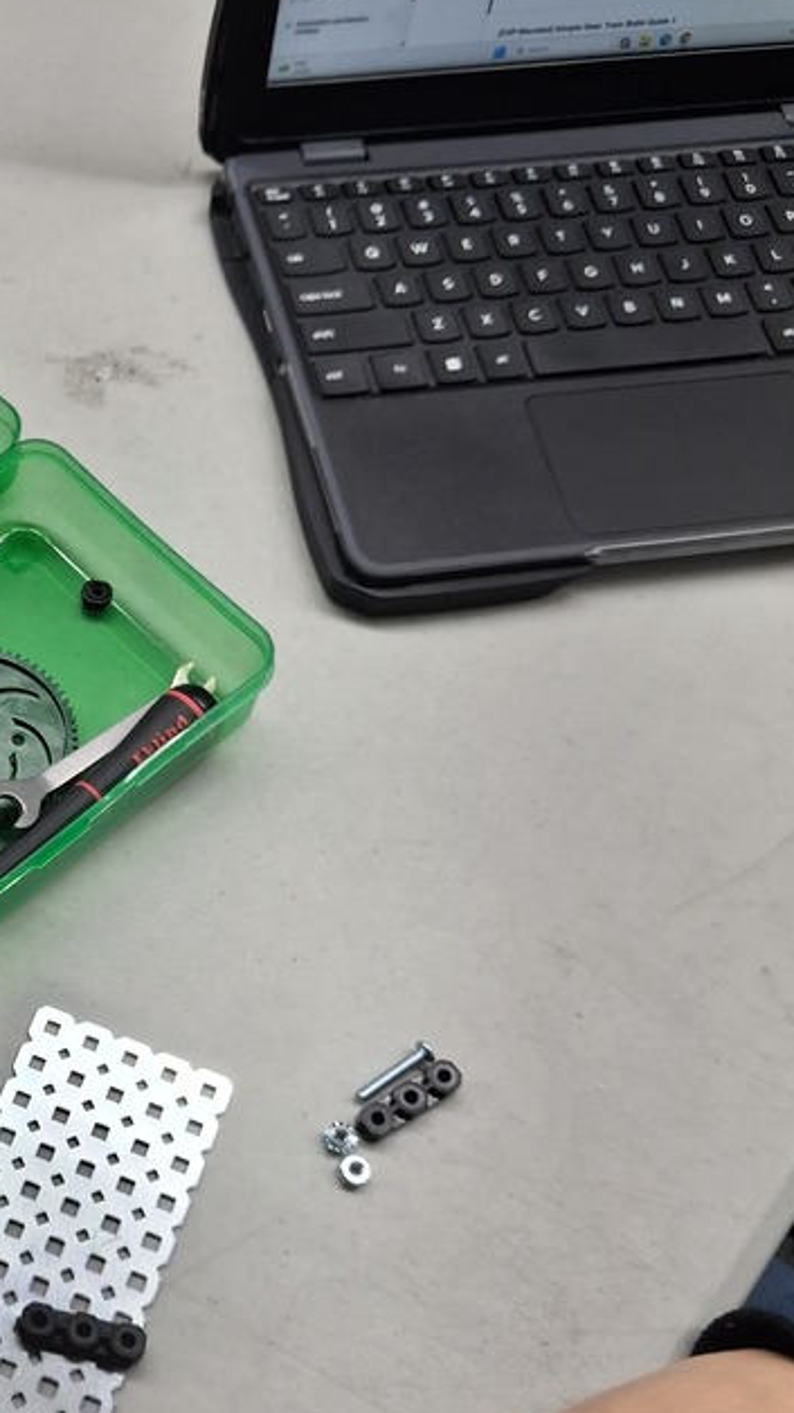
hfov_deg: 23.5
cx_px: -63
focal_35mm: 48
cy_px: 904
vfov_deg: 42.5
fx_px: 1798
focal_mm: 4
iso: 200
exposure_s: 1/100
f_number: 1.8
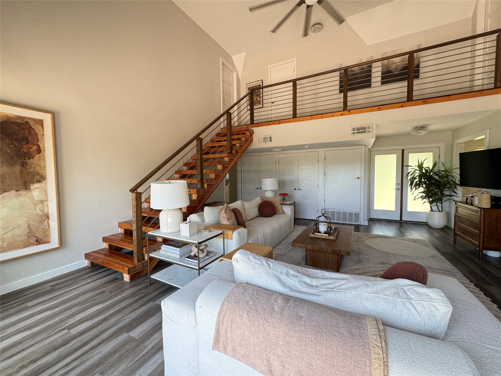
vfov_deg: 85.7
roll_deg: +0.1
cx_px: 250
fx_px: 203
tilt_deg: -4.0
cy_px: 188
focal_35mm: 14
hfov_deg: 102.1
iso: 125
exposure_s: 1/99
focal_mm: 2.22
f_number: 2.2
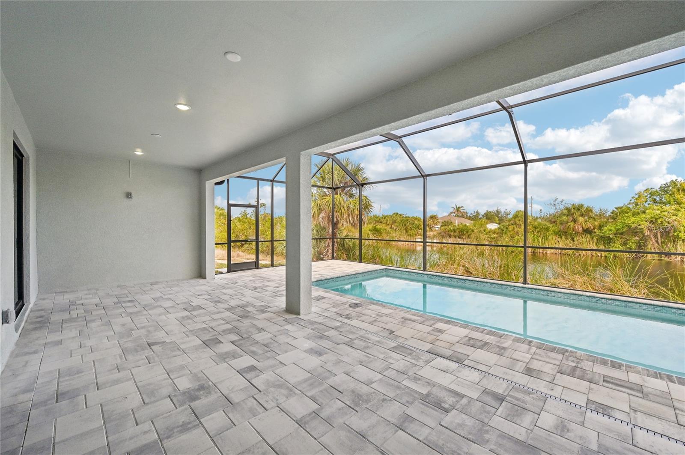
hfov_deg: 104.3
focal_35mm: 14
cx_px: 342
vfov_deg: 81.1
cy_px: 228
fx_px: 266
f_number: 8
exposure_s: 1/500
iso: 400
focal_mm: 14
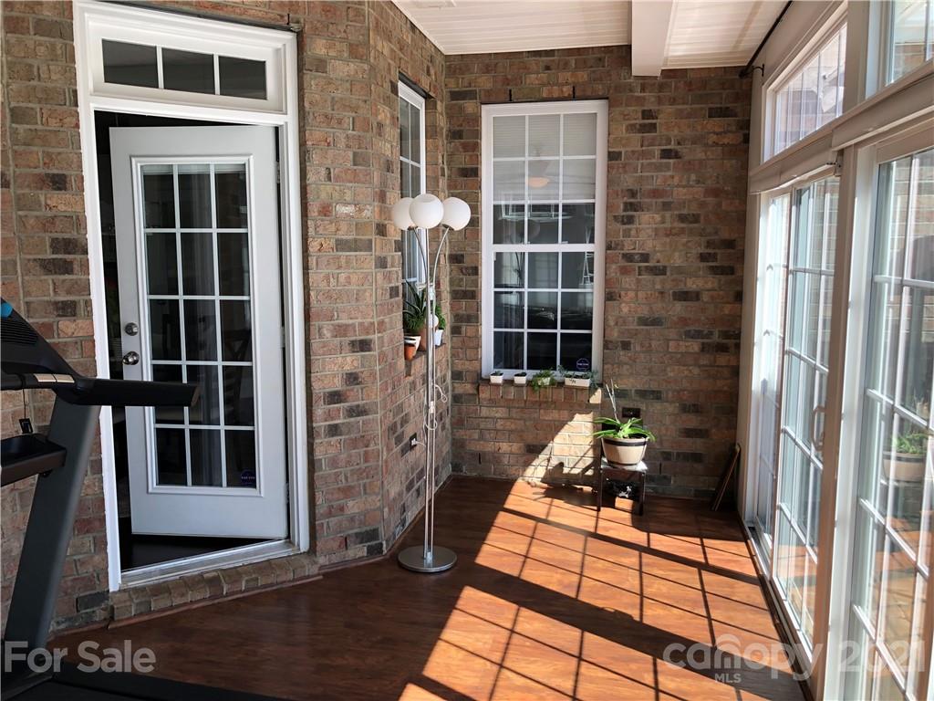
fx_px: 755
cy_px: 350
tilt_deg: -8.1
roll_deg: +0.3
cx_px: 467
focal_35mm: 28
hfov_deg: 63.4
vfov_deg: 49.7
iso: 25
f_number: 1.8
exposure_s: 1/120
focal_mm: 4
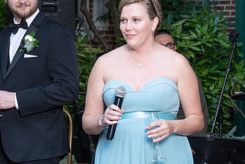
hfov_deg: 14.2
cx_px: 163
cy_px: 69
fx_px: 980
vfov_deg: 9.5
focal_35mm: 144
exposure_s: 1/250
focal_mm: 70
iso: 1250
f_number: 5.6
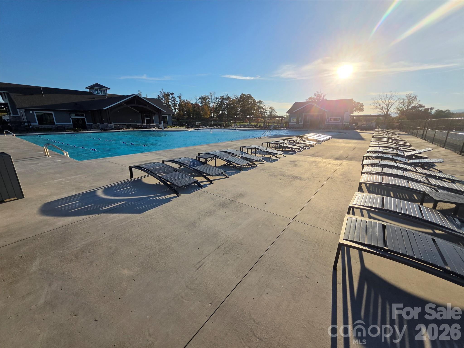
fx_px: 174
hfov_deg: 106.2
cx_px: 232
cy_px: 174
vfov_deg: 89.9
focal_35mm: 13
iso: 40
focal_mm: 2.2
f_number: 1.9
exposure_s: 1/5206
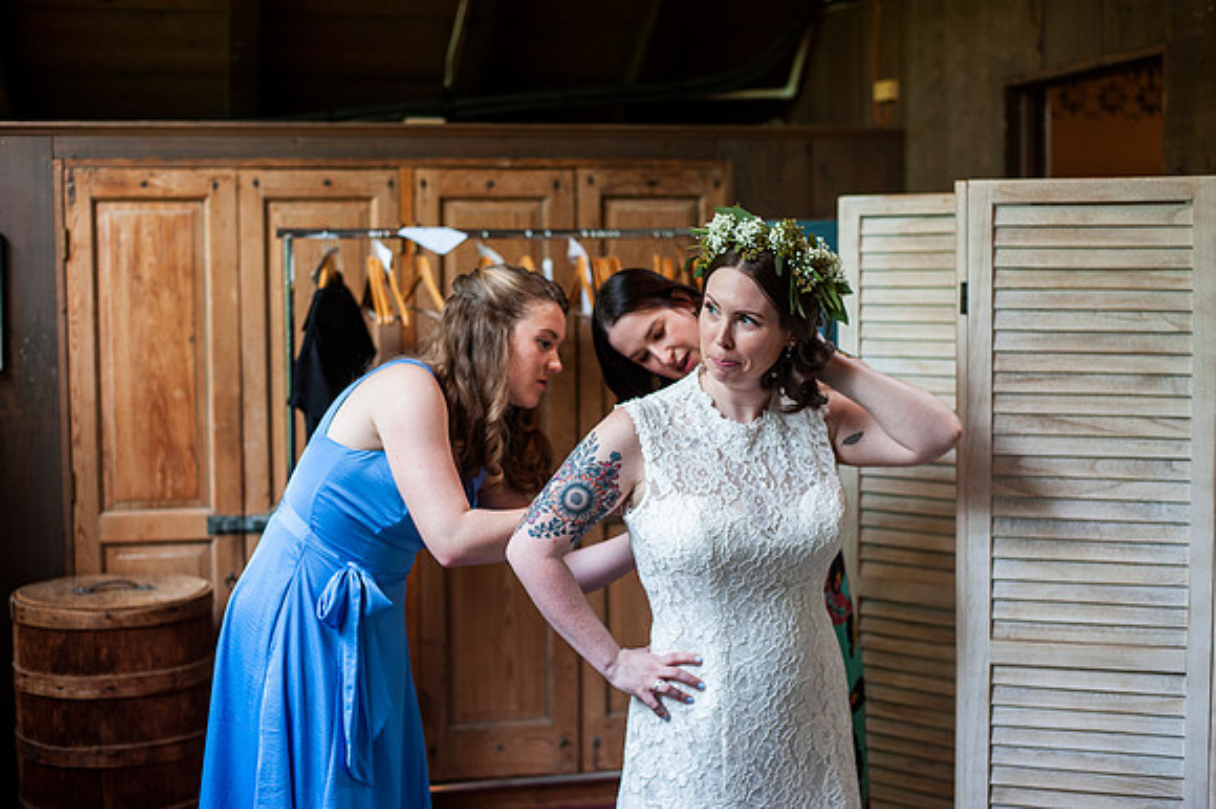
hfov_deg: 39.6
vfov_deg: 27.0
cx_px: 608
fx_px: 1688
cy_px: 404
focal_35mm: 50
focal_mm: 50
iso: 1000
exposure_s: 1/500
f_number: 2.8
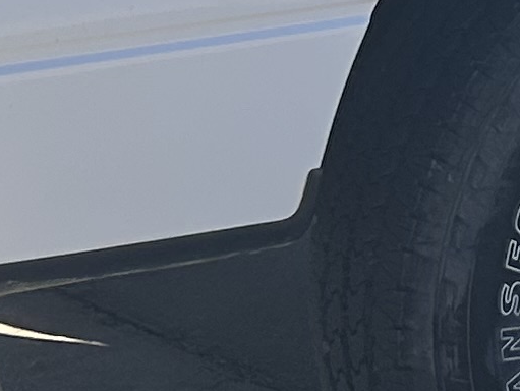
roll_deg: +0.3
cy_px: -232
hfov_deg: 9.4
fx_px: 3082
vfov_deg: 7.1
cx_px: 804
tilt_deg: -11.2
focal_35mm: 205
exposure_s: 1/3831
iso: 50
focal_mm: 5.7
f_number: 1.5
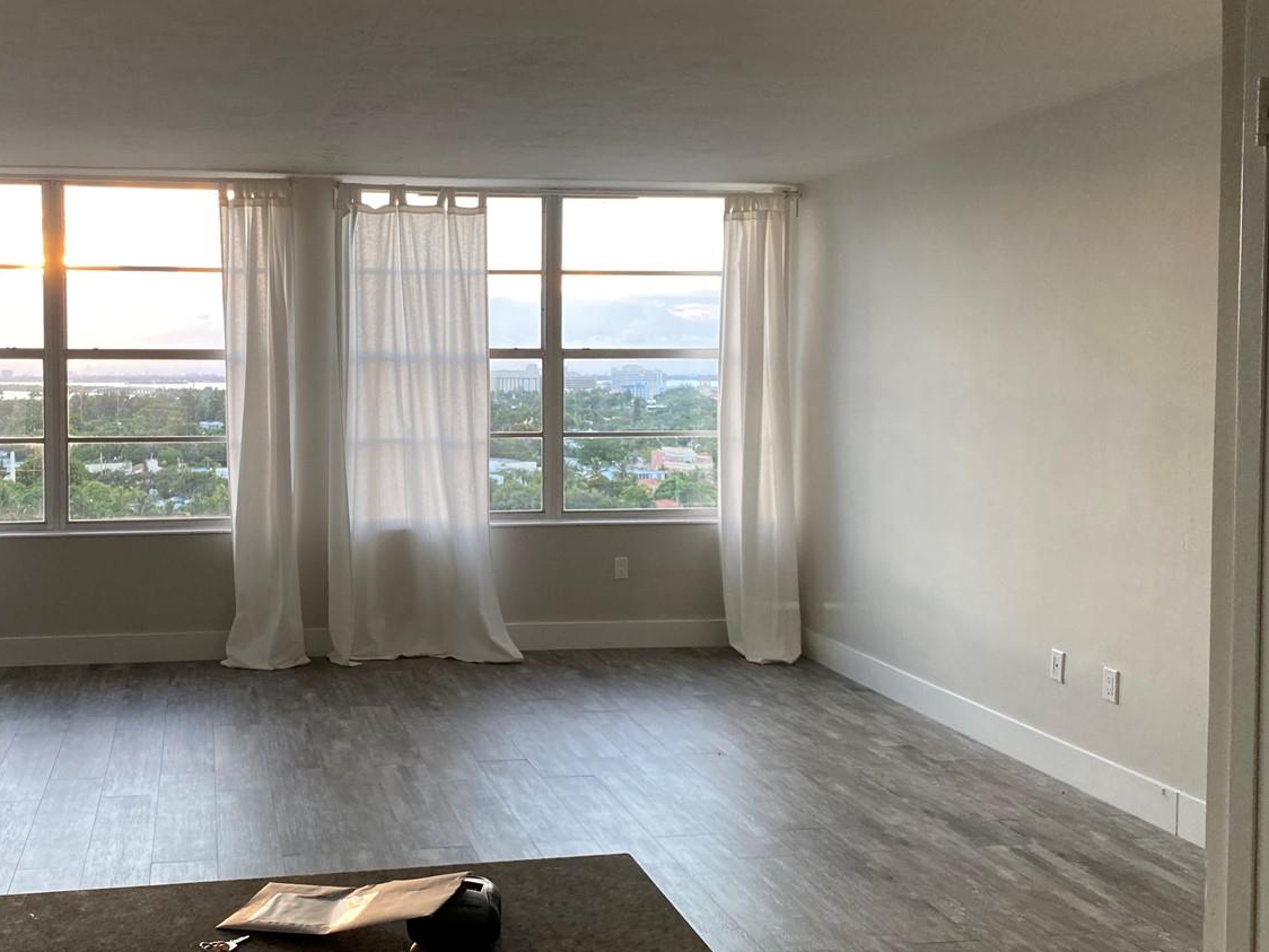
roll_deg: -0.3
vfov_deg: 38.6
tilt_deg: -2.3
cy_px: 434
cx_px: 403
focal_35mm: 37
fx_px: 1356
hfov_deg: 49.1
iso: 125
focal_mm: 4.25
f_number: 1.8
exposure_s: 1/103
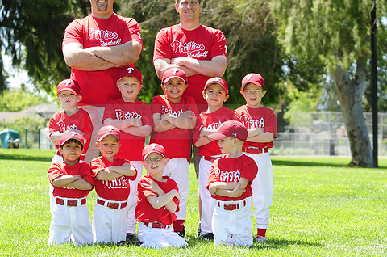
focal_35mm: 127
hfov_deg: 16.2
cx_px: 161
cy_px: 115
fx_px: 1363
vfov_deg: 10.7
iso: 200
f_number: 4.5
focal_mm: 70
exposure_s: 1/500
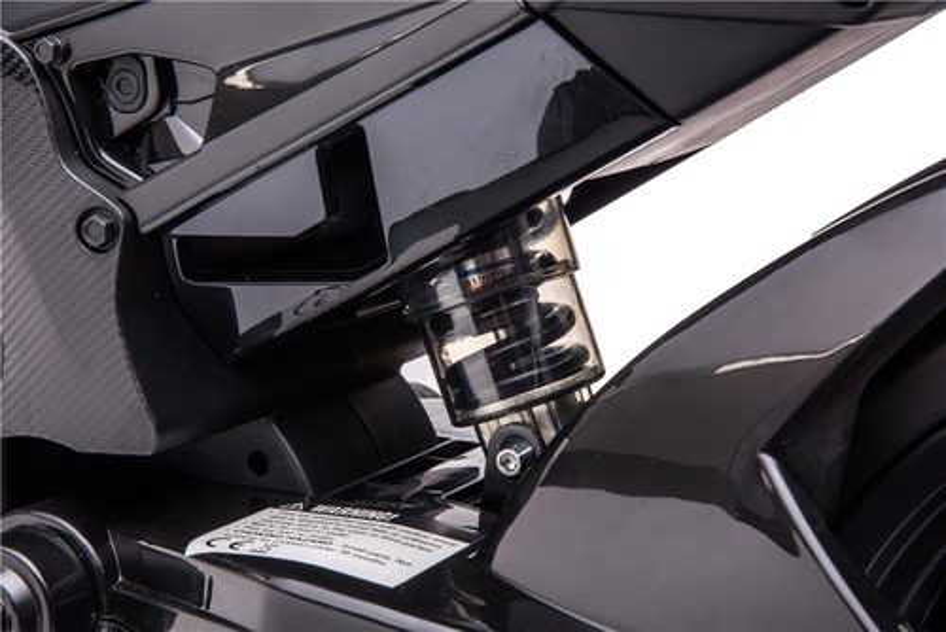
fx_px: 2498
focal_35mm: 95
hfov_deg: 21.4
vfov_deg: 14.4
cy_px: 316
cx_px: 473
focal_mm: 95
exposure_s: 1/160
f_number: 20
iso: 100
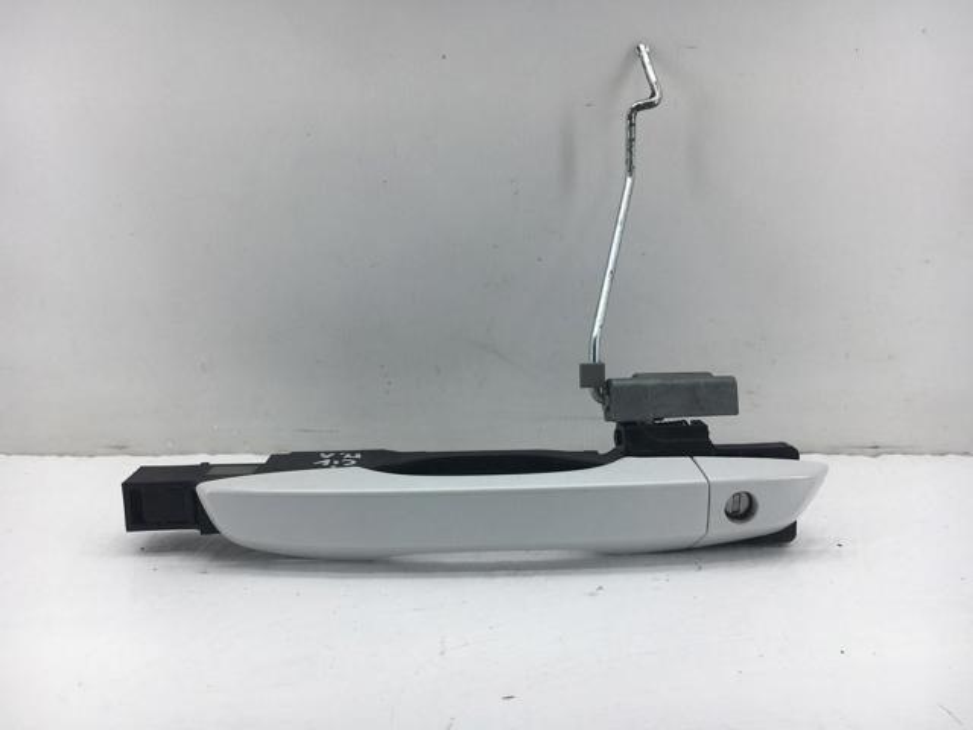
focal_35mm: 29
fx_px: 815
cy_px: 365
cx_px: 486
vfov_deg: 48.2
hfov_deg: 61.7
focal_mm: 4.15
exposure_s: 1/324
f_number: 2.2
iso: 25
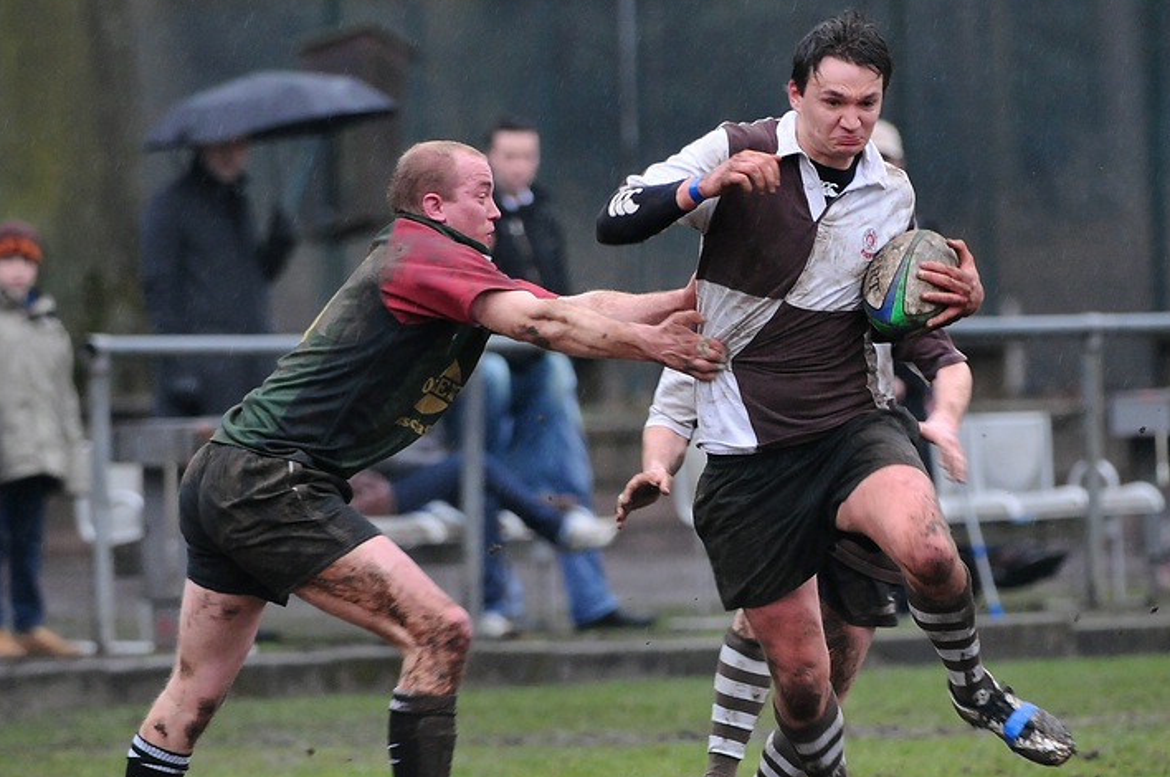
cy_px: 443
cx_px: 661
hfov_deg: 3.6
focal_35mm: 572
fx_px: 18564
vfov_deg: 2.4
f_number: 4
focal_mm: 300
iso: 1000
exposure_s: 1/320
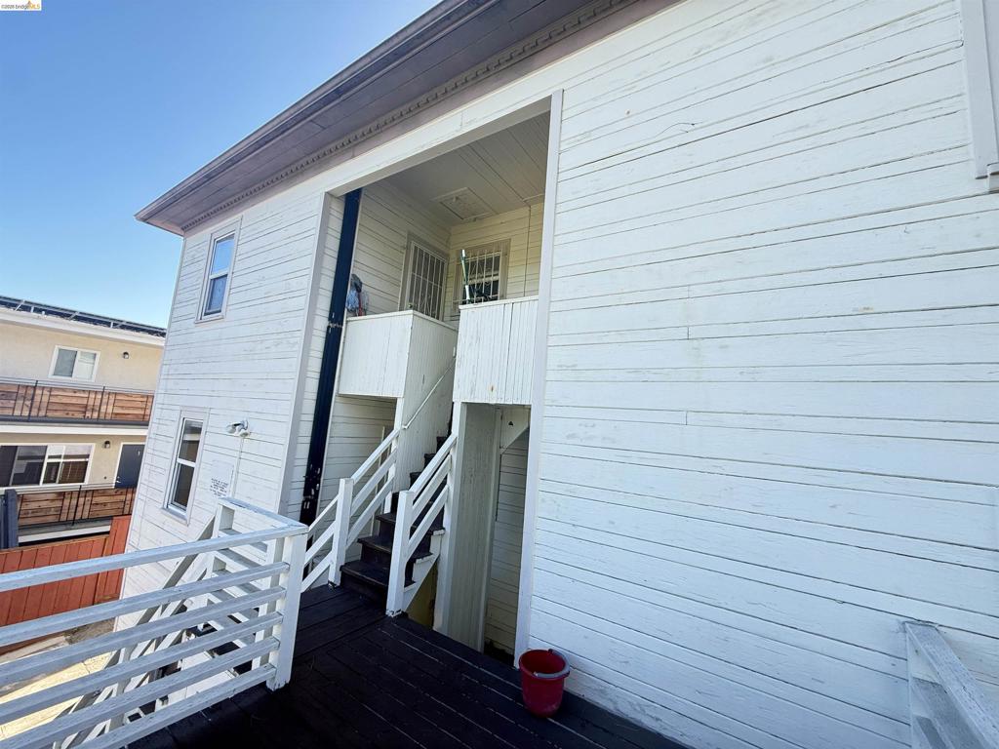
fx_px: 404
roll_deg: -3.5
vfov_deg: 85.7
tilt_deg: +8.3
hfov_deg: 102.1
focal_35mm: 14
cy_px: 374
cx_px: 500
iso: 64
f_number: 2.2
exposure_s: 1/161
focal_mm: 2.22
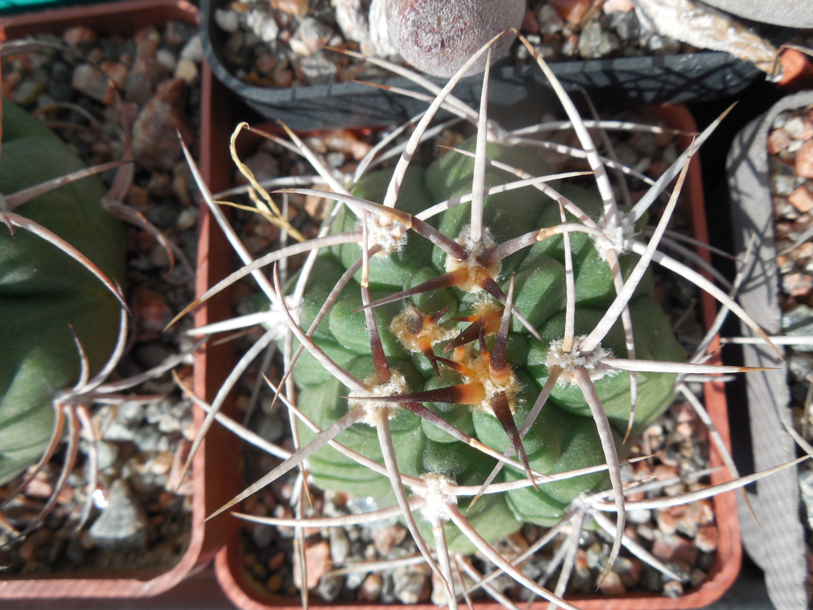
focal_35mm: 31
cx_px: 406
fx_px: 728
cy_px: 305
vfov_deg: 45.4
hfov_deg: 58.4
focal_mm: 5.6
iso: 125
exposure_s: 1/400
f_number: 3.6
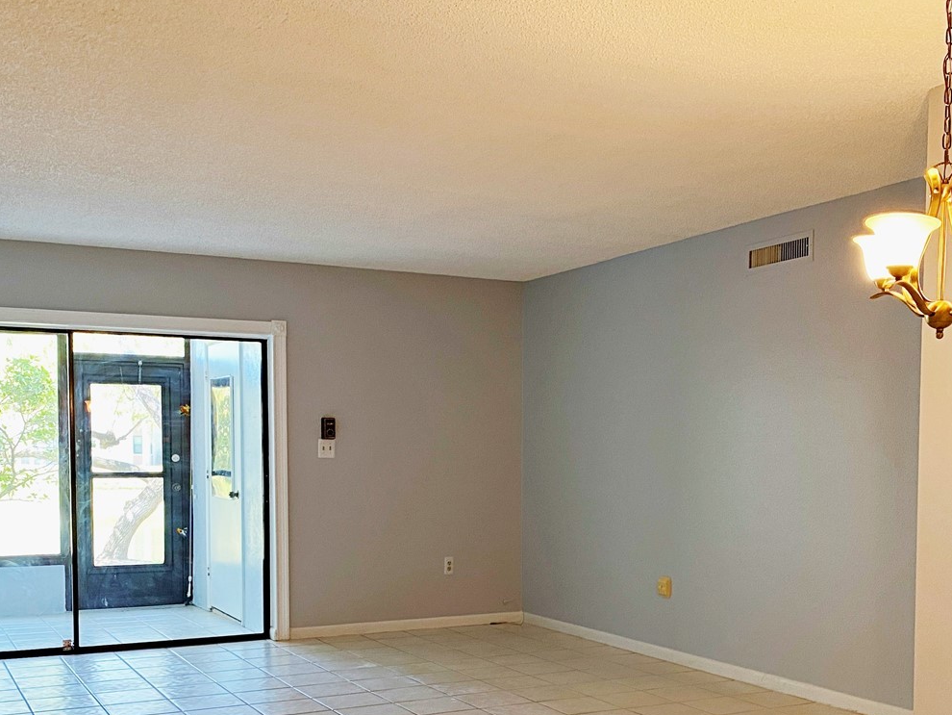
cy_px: 527
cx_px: 520
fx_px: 1155
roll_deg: +0.7
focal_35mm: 42
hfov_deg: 44.7
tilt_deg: -3.2
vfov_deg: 33.7
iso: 100
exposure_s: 1/60
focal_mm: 4.25
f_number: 1.8
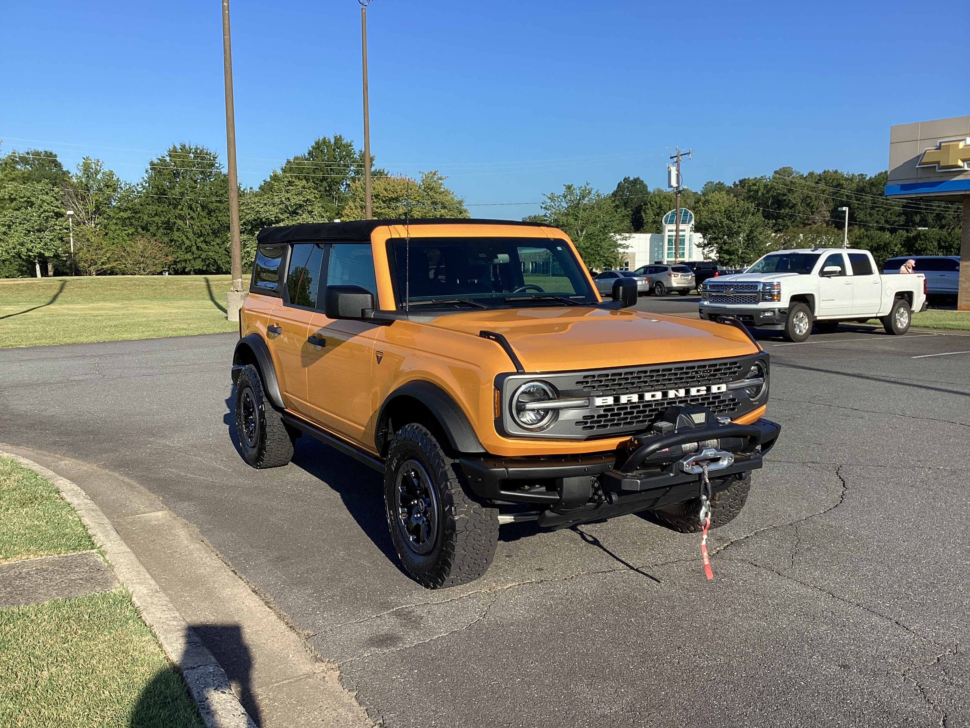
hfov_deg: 58.4
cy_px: 364
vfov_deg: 45.4
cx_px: 485
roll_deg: -0.4
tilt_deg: -6.3
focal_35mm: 31
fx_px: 869
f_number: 2.4
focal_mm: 3.3
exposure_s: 1/1058
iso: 25
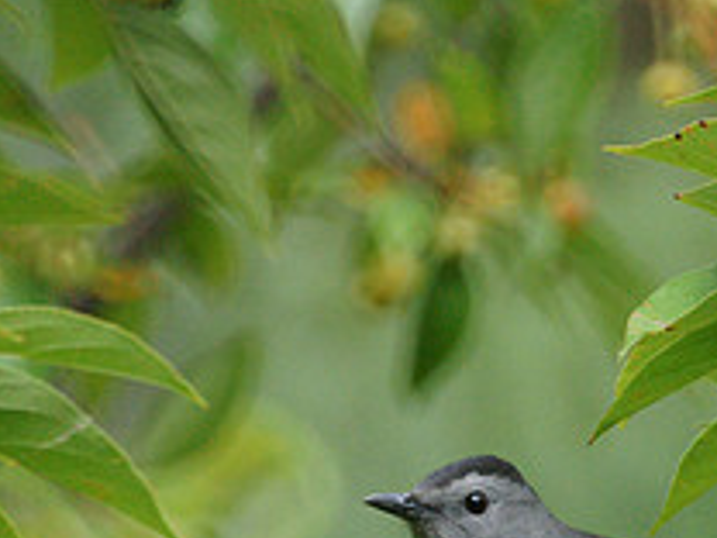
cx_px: 524
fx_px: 41716
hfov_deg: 1.0
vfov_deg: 0.7
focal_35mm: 2014
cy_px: 650
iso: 1600
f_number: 8
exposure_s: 1/250
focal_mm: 500
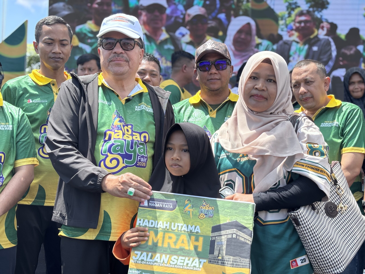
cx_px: 182
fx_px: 548
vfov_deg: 28.0
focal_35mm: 52
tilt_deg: +1.9
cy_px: 137
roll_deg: -1.6
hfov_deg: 36.8
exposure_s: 1/675
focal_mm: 5.96
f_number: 1.6
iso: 32
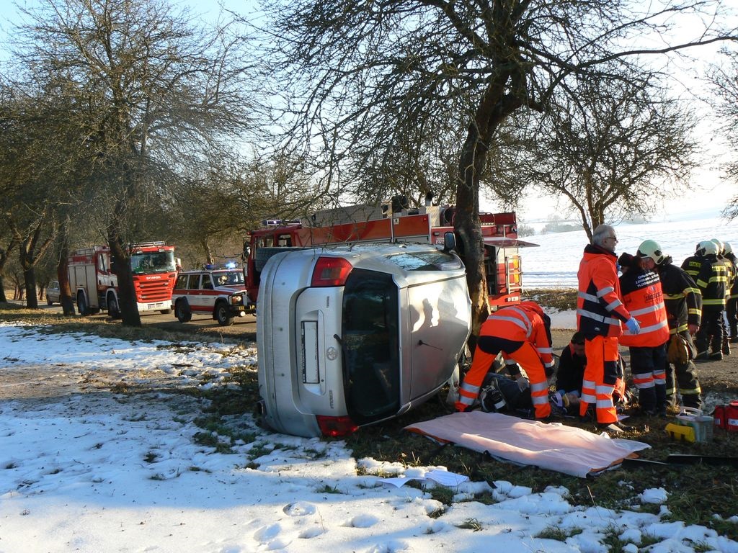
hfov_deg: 51.4
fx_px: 768
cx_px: 369
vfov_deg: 39.7
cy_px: 276
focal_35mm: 36
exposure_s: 1/125
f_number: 5.6
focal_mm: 6
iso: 80
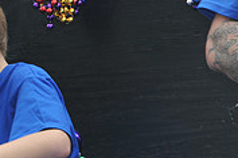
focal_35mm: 327
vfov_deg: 4.2
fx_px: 2162
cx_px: 355
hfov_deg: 6.2
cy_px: -72
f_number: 6.3
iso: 250
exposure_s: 1/80
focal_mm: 100
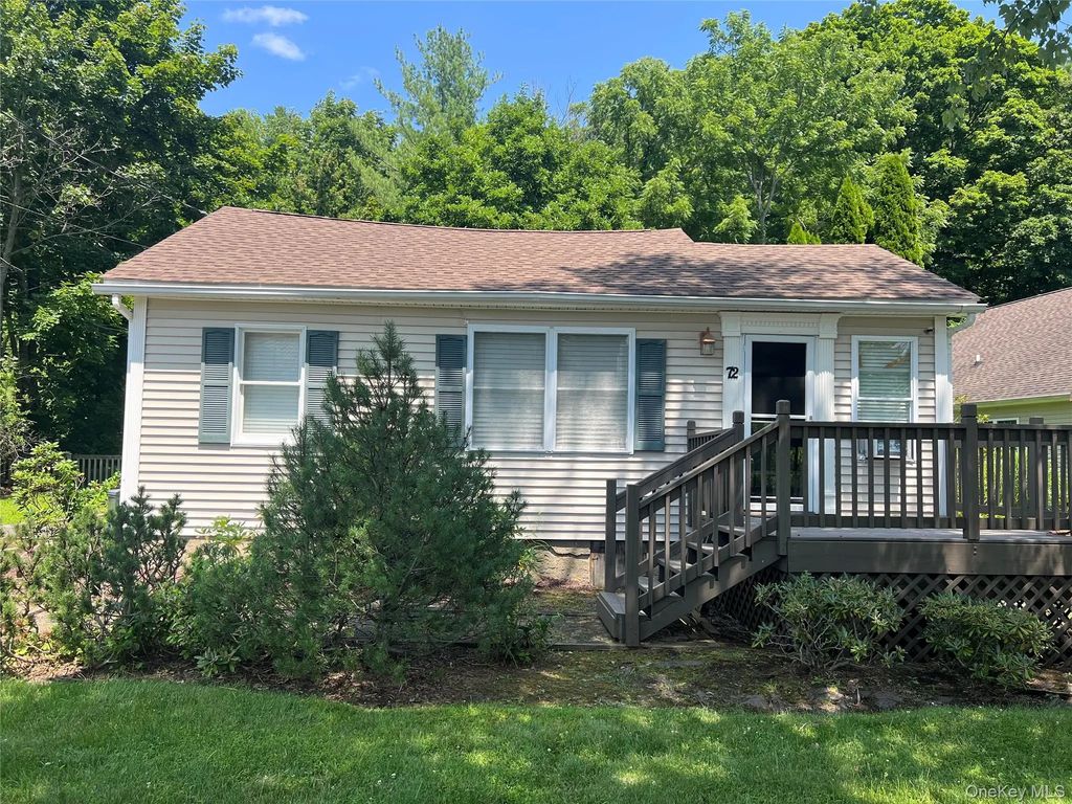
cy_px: 402
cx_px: 536
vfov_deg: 53.1
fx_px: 805
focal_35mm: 26
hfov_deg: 67.3
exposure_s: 1/1377
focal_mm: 5.7
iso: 50
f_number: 1.5
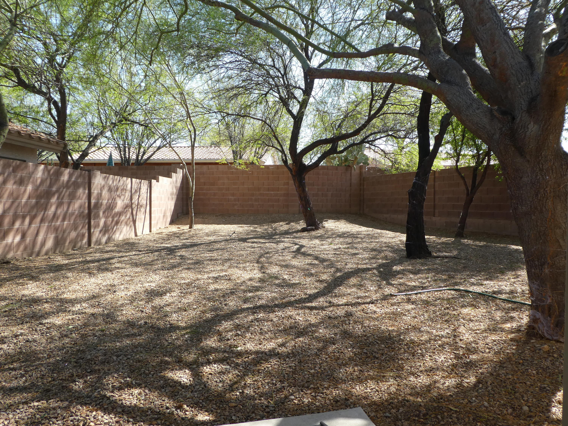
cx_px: 284
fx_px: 394
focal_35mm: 24
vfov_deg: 56.8
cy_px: 213
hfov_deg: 71.6
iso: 80
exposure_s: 1/160
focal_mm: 4.3
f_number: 3.3
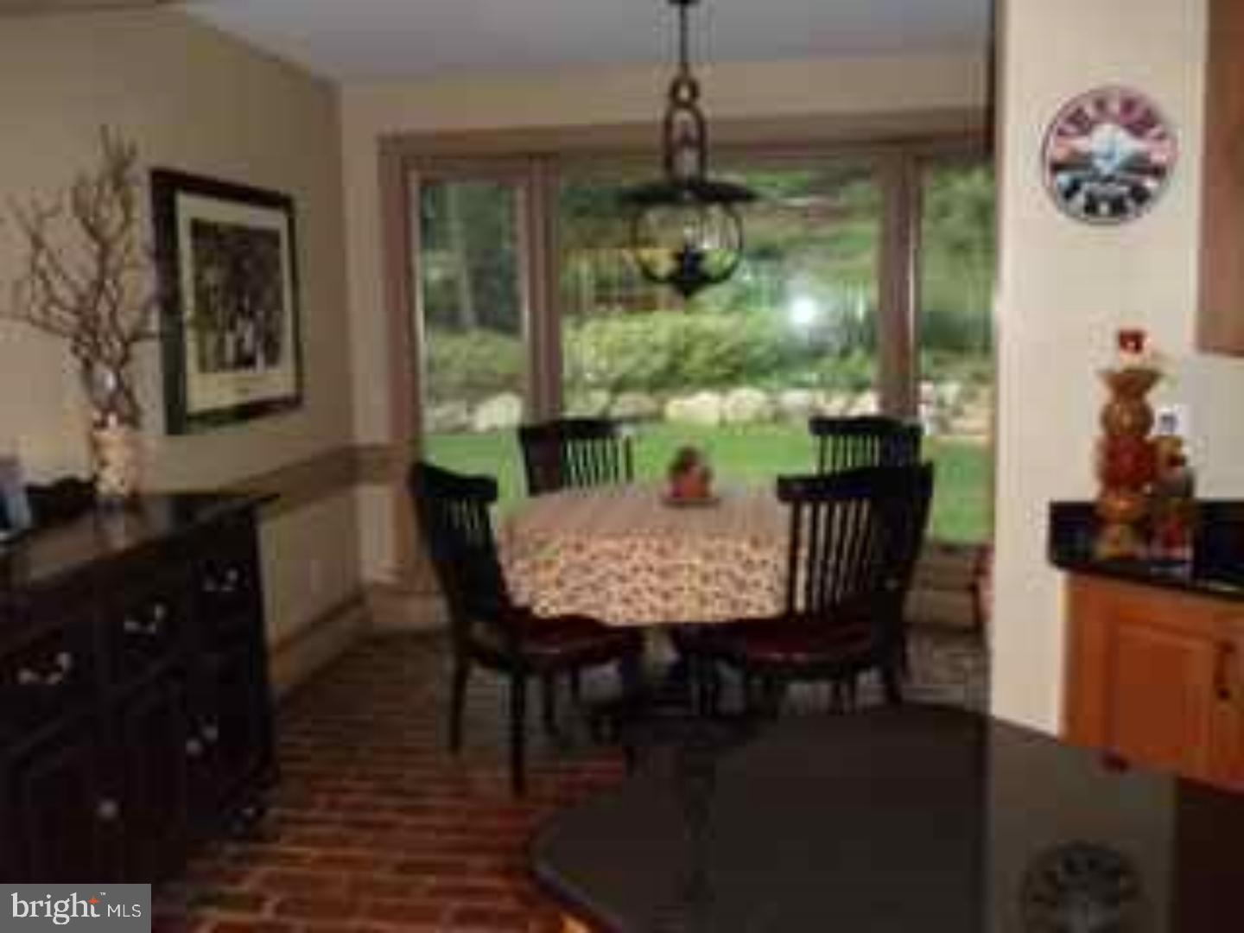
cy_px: 466
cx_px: 622
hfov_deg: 42.9
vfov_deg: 32.9
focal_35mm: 44
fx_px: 1581
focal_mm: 6
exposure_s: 1/8
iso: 400
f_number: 3.5
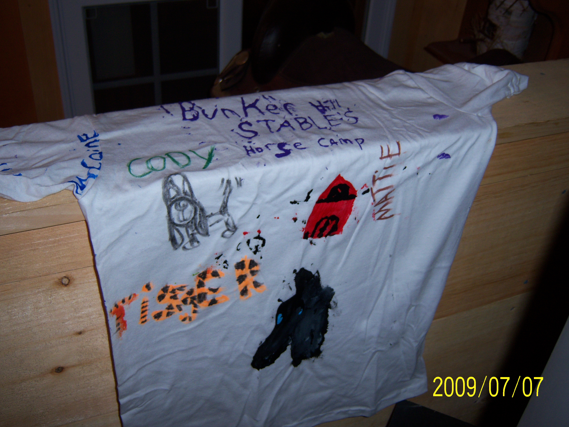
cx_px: 274
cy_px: 212
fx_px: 625
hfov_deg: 49.0
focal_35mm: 38
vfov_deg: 37.7
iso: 80
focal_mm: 7.5
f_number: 2.8
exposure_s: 1/60
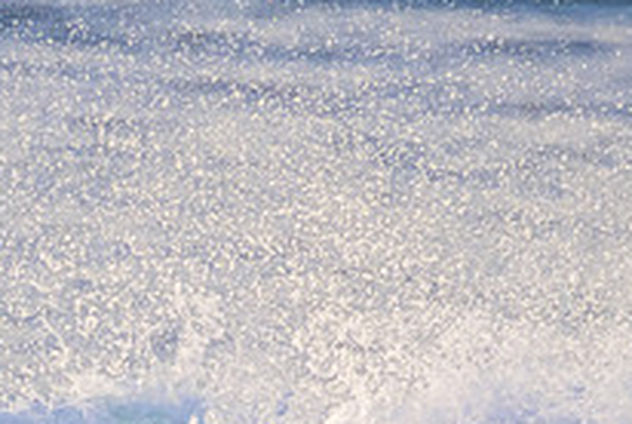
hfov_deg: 0.9
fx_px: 39538
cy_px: 567
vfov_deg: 0.6
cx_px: -83
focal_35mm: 2249
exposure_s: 1/1600
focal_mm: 800
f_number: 11
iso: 2200
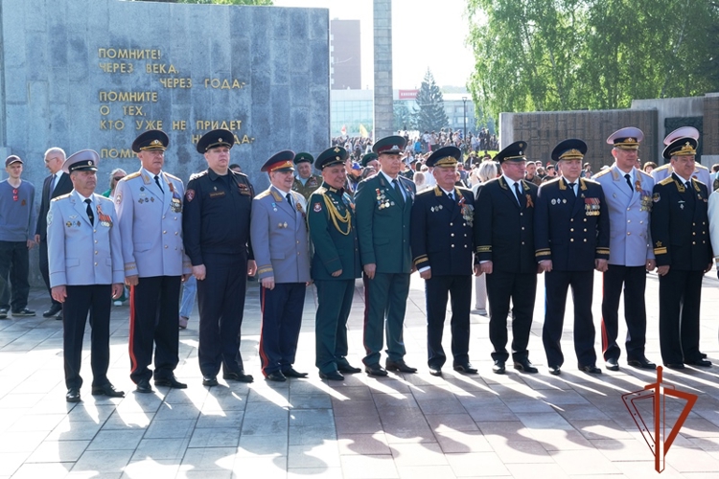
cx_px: 360
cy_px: 240
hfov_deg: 40.3
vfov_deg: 27.5
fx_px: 979
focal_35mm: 49
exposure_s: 1/150
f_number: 5.6
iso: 160
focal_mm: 32.5
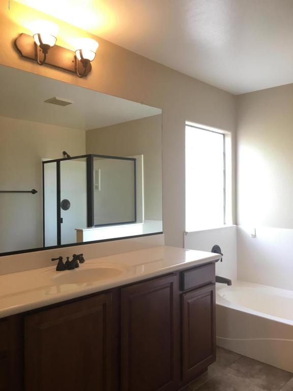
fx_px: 327
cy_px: 196
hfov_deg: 48.2
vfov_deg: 61.7
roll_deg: +0.3
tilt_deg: +0.1
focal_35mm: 29
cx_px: 146
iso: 50
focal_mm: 4.15
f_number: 2.2
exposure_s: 1/30
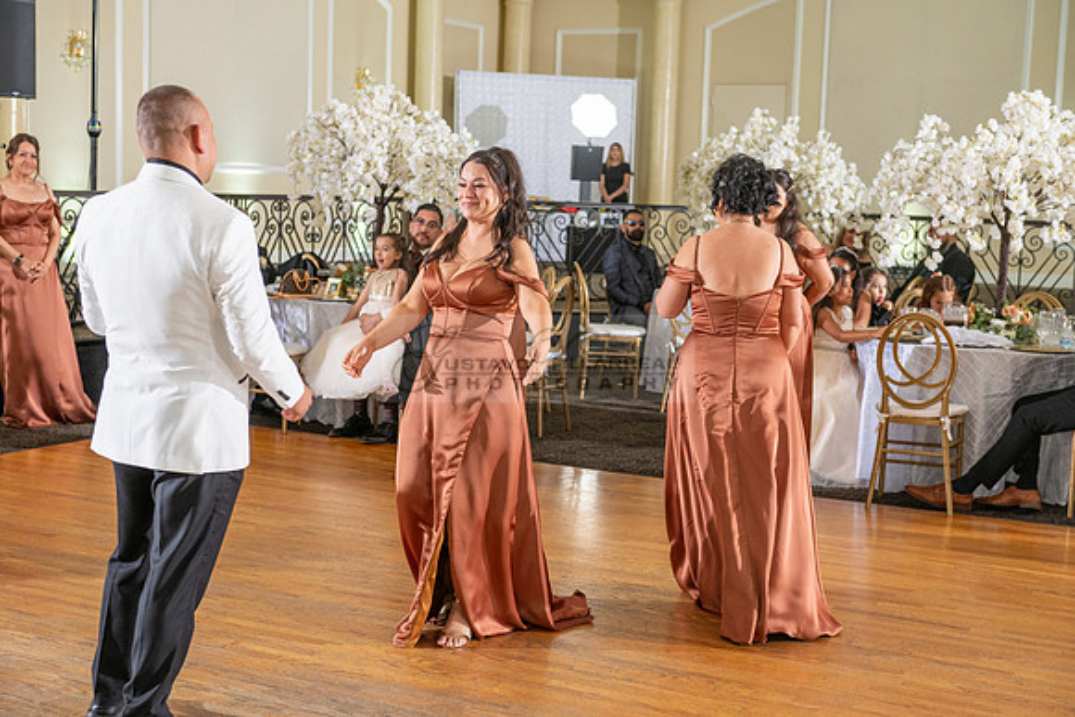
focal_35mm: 55
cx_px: 538
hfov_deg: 36.2
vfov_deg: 24.6
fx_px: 1643
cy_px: 358
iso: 800
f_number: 4
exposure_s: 1/160
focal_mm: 55
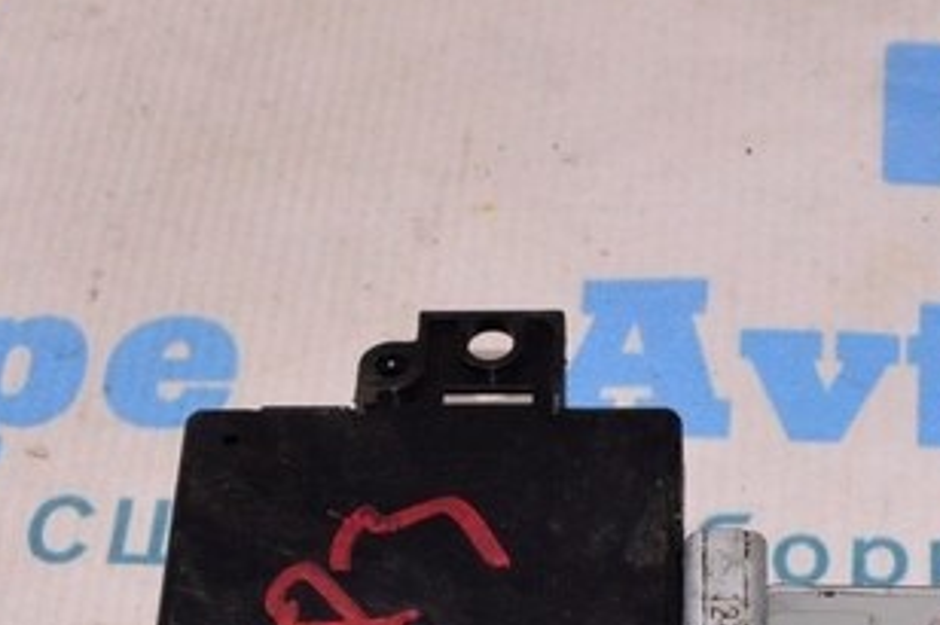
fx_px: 2992
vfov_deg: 11.6
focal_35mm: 115
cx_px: 449
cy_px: 806
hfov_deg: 17.9
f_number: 8
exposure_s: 1/200
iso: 1600
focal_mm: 23
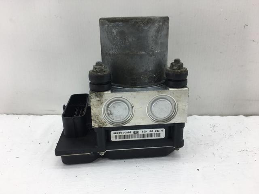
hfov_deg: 61.7
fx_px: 217
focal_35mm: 29
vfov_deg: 48.2
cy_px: 97
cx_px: 130
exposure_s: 1/159
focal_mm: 4.15
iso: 25
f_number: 2.2
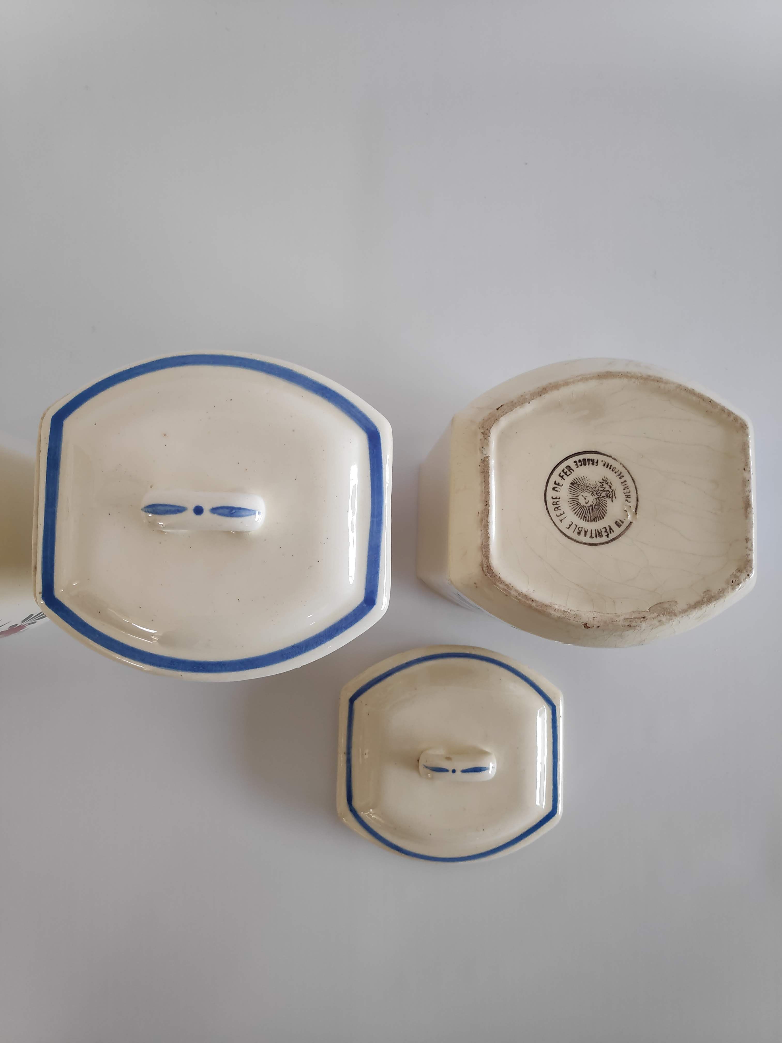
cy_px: 522
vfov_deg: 81.7
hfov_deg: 66.0
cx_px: 391
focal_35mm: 20
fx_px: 602
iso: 272
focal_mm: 3.94
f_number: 1.9
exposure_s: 1/100
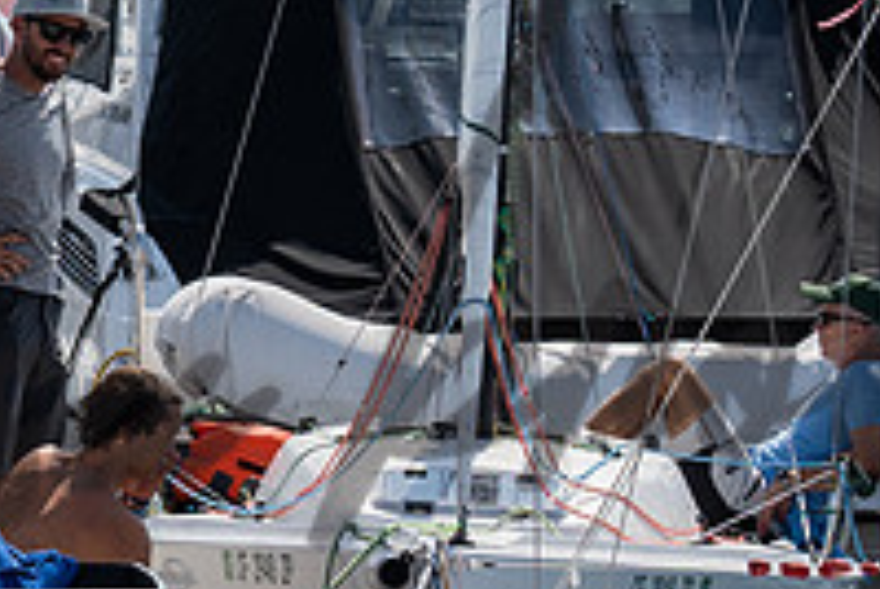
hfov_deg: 6.3
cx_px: -526
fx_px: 7932
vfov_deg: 4.3
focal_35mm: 324
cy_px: 241
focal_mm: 43
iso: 125
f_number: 6.3
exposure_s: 1/500
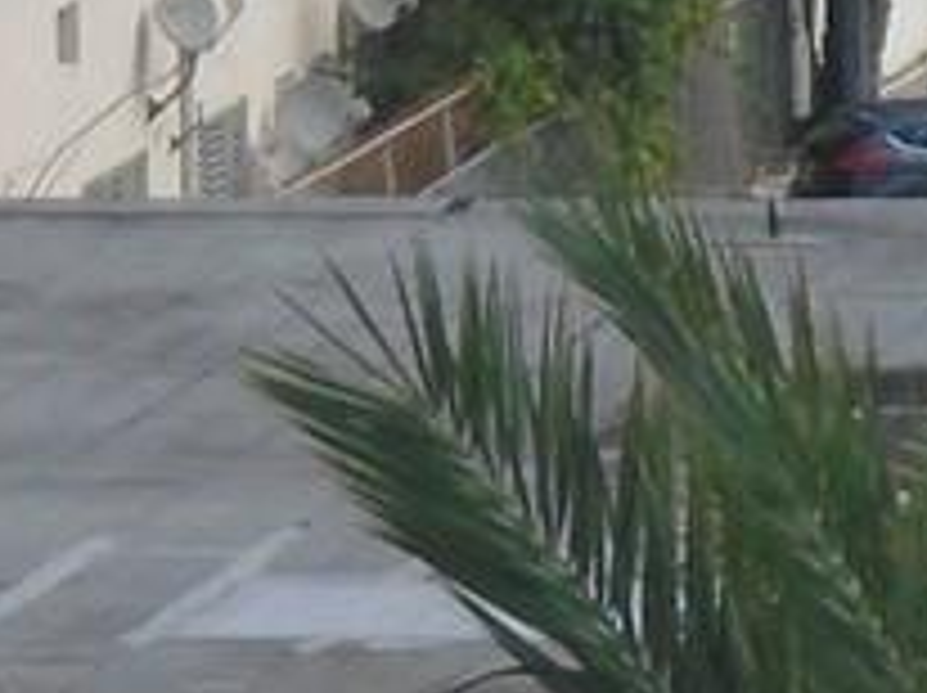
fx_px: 16450
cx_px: 598
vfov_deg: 2.4
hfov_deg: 3.2
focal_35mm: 615
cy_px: -14
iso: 100
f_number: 6.1
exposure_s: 1/200
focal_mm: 14
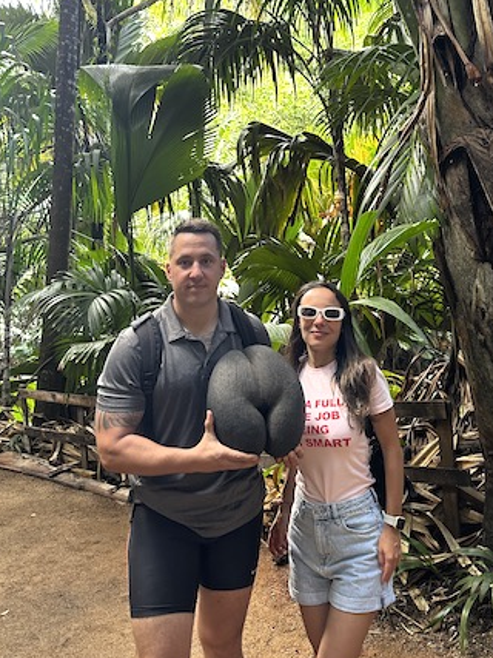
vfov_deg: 49.7
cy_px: 182
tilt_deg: +11.6
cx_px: 291
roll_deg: +2.9
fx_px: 684
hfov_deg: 39.5
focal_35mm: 36
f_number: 1.78
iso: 250
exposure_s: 1/65
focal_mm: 6.86
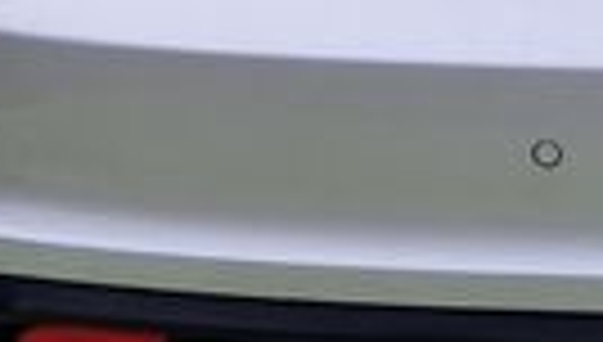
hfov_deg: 10.7
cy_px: -256
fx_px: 3060
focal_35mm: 191
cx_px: 1008
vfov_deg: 6.3
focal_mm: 5.4
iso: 50
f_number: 1.8
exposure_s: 1/856
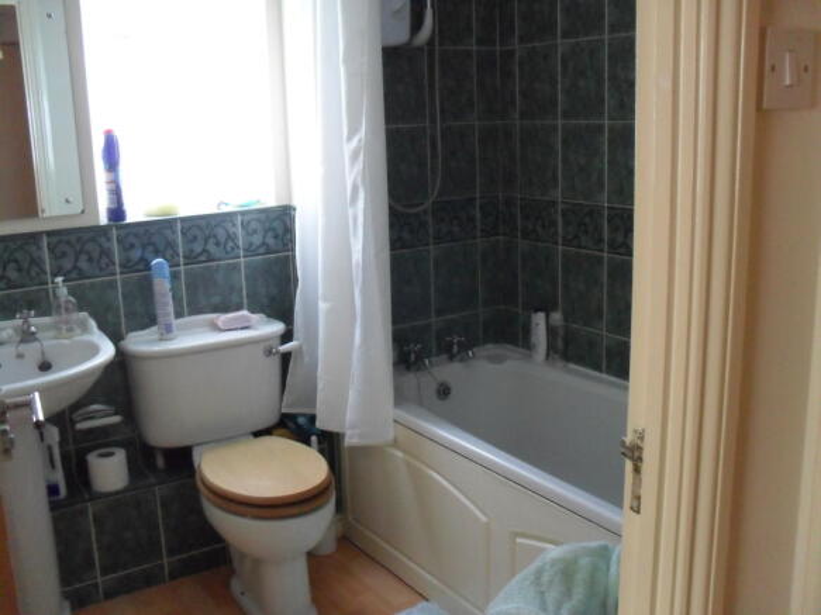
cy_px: 308
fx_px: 830
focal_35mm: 35
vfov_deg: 40.7
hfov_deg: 52.6
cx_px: 410
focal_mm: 6.3
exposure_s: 1/15
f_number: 3.2
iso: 320
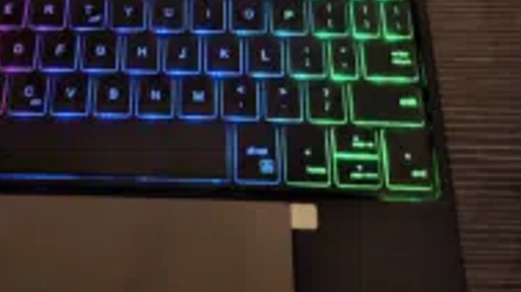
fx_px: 732
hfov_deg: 38.6
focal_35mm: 53
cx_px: 163
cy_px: -41
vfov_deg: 21.3
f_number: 1.8
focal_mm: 5.54
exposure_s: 1/8
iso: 1250
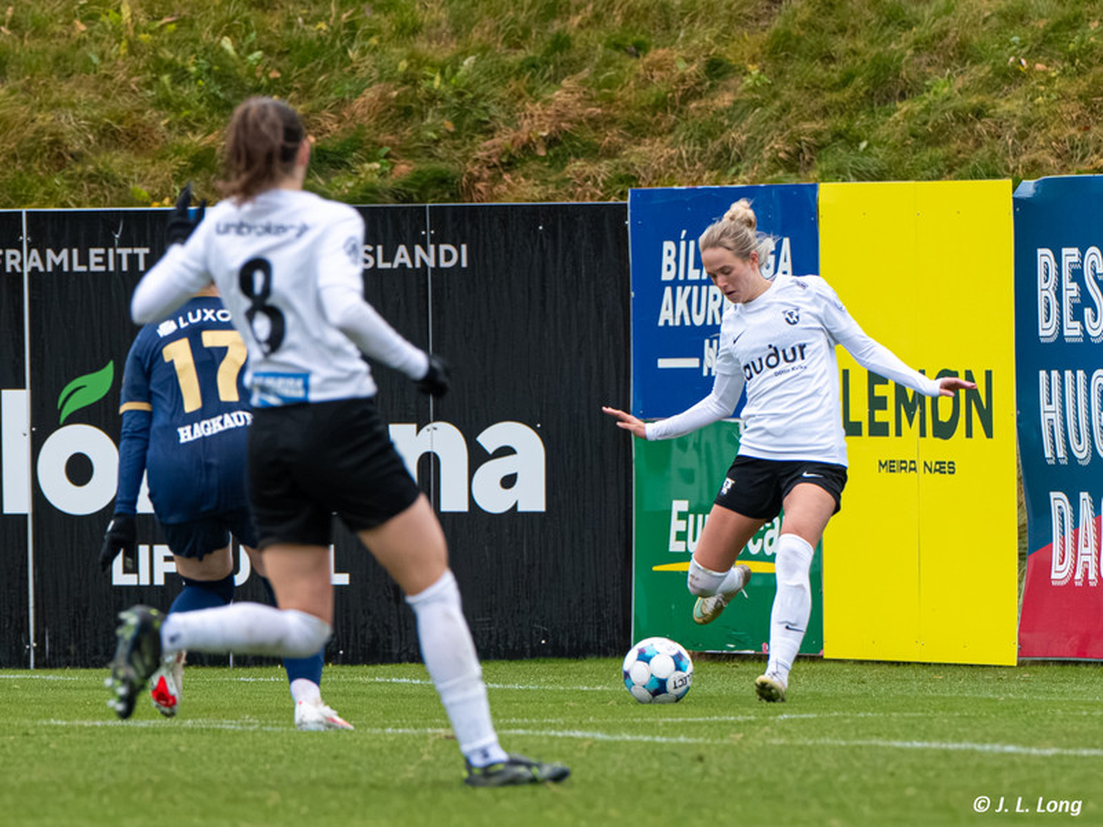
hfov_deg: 3.4
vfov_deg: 2.6
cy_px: 328
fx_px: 18470
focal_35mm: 580
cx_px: 684
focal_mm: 280
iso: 2800
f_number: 5.6
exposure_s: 1/1000
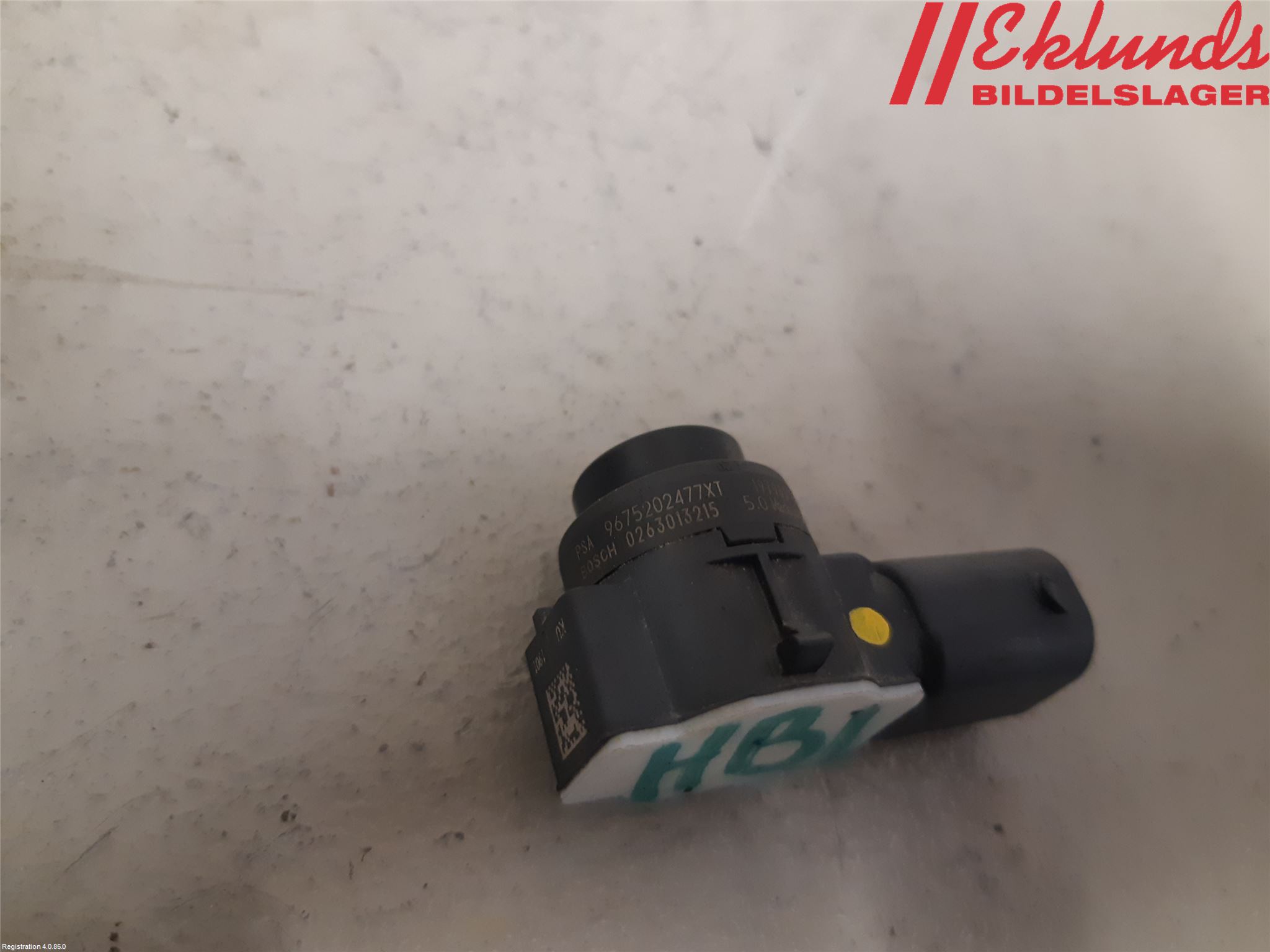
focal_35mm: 26
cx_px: 635
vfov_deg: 53.1
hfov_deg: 67.3
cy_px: 476
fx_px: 954
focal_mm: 3.93
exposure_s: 1/33
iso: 200
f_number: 1.7
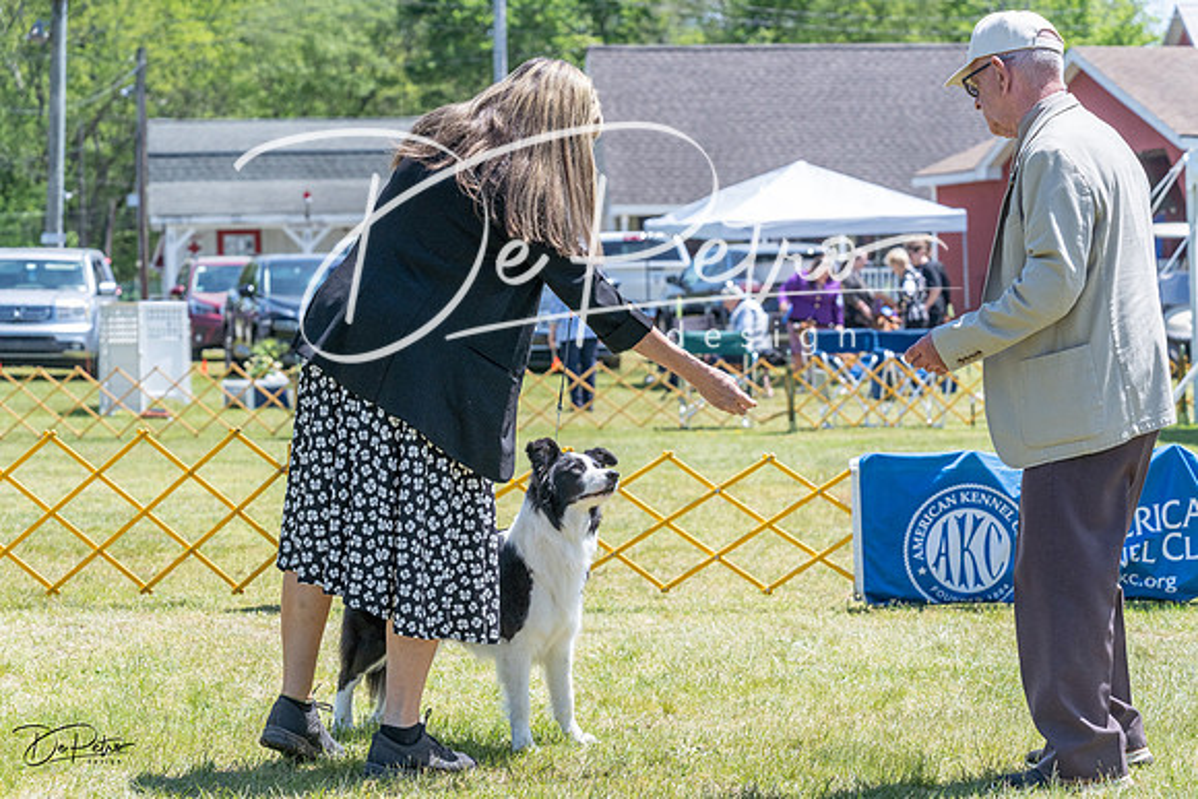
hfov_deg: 19.8
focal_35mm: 103
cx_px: 599
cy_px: 400
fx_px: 3428
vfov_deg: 13.3
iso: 1250
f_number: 6.3
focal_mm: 103
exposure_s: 1/2500
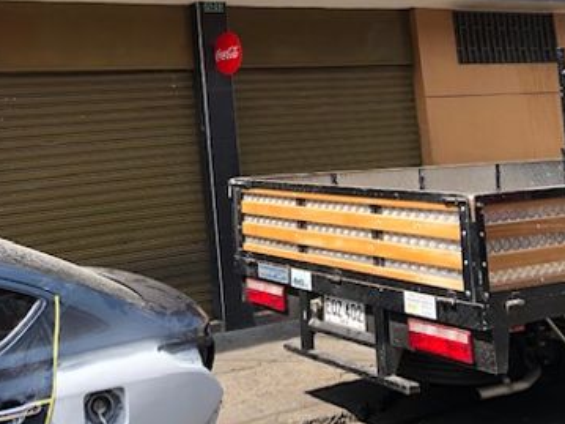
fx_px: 848
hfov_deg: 35.9
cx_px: 138
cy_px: 38
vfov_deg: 27.0
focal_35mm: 52
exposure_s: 1/521
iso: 20
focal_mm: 3.99
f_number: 1.8
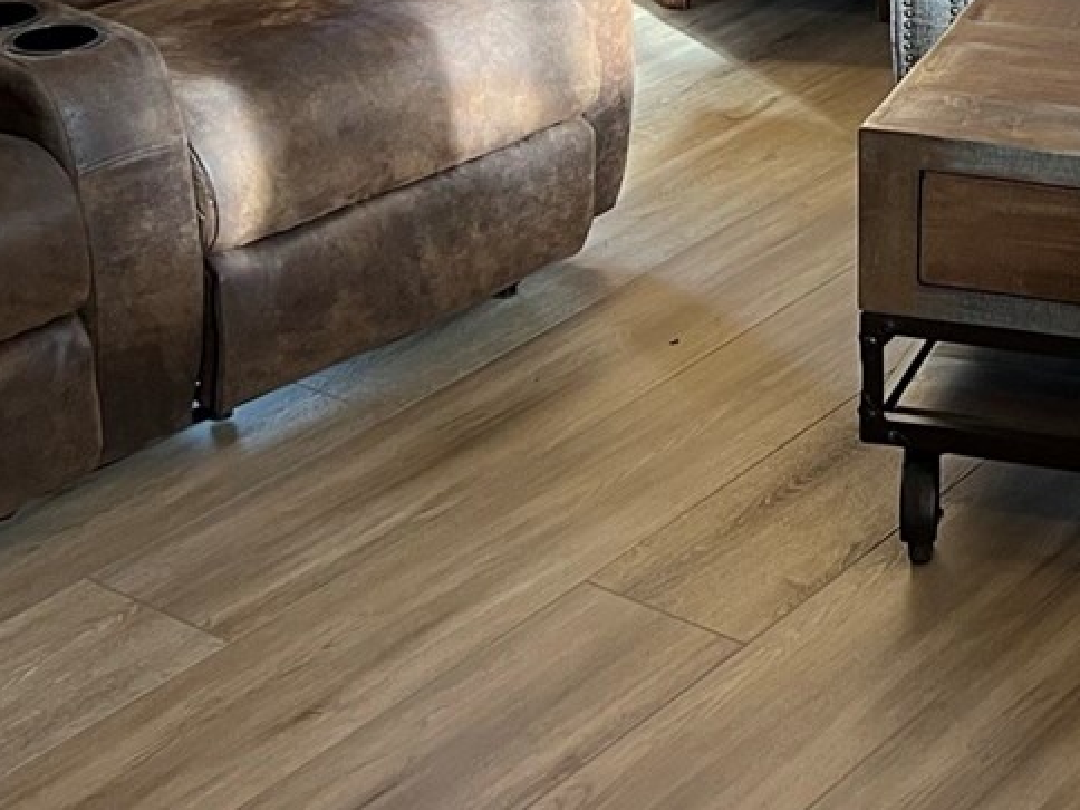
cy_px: -172
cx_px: 1098
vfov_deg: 16.4
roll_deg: -0.7
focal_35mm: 86
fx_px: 2683
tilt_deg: -15.4
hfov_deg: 21.9
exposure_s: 1/60
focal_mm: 5.7
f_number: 1.5
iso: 125
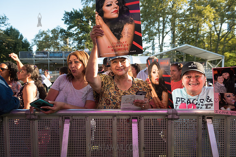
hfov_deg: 73.7
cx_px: 118
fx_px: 157
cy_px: 78
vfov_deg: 53.2
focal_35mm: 24
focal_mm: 24
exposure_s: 1/320
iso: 200
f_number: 4
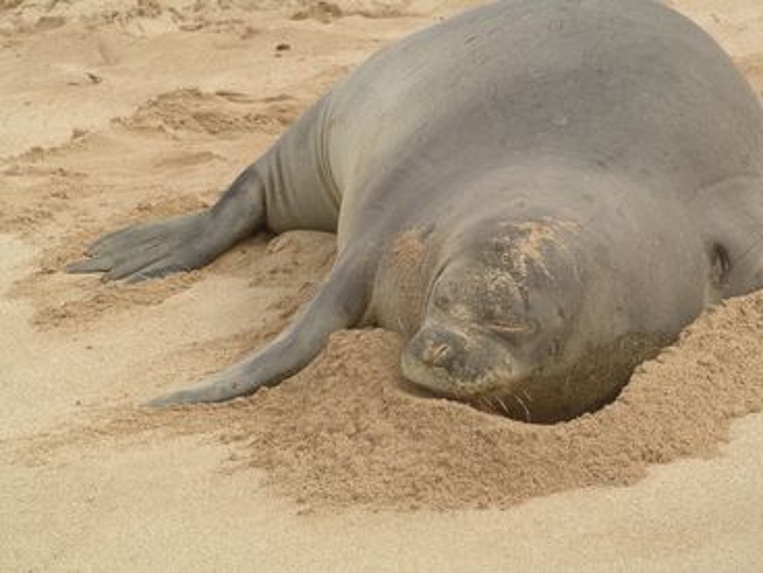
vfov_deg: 7.9
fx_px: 4122
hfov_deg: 10.6
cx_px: 382
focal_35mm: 187
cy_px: 286
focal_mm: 39
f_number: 4.6
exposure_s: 1/160
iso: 64
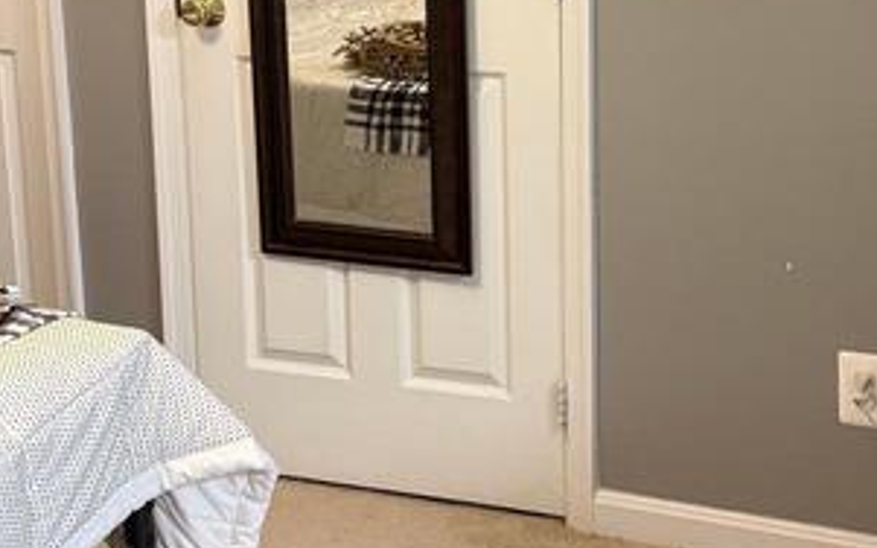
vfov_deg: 19.4
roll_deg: -0.1
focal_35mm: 65
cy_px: 6
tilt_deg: -8.8
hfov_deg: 30.9
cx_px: 670
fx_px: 1553
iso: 320
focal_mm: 6.76
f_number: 1.78
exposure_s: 1/60
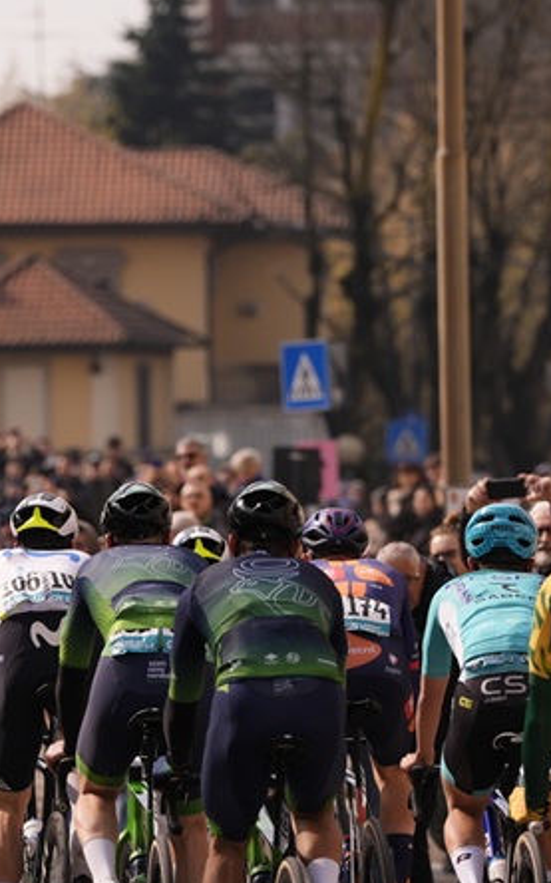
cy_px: 551
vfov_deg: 4.6
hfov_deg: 2.9
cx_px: -24
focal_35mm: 459
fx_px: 11042
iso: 320
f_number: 4.5
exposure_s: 1/3200
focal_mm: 200
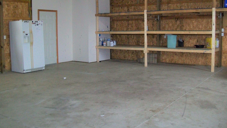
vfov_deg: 29.6
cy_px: 50
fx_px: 241
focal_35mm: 40
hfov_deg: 50.5
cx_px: 112
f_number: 2.7
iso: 160
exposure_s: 1/60
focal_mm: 6
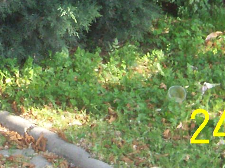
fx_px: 1137
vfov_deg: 8.1
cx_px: -76
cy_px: -173
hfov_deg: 11.0
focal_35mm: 175
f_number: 4.5
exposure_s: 1/91.7
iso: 100
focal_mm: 5.9
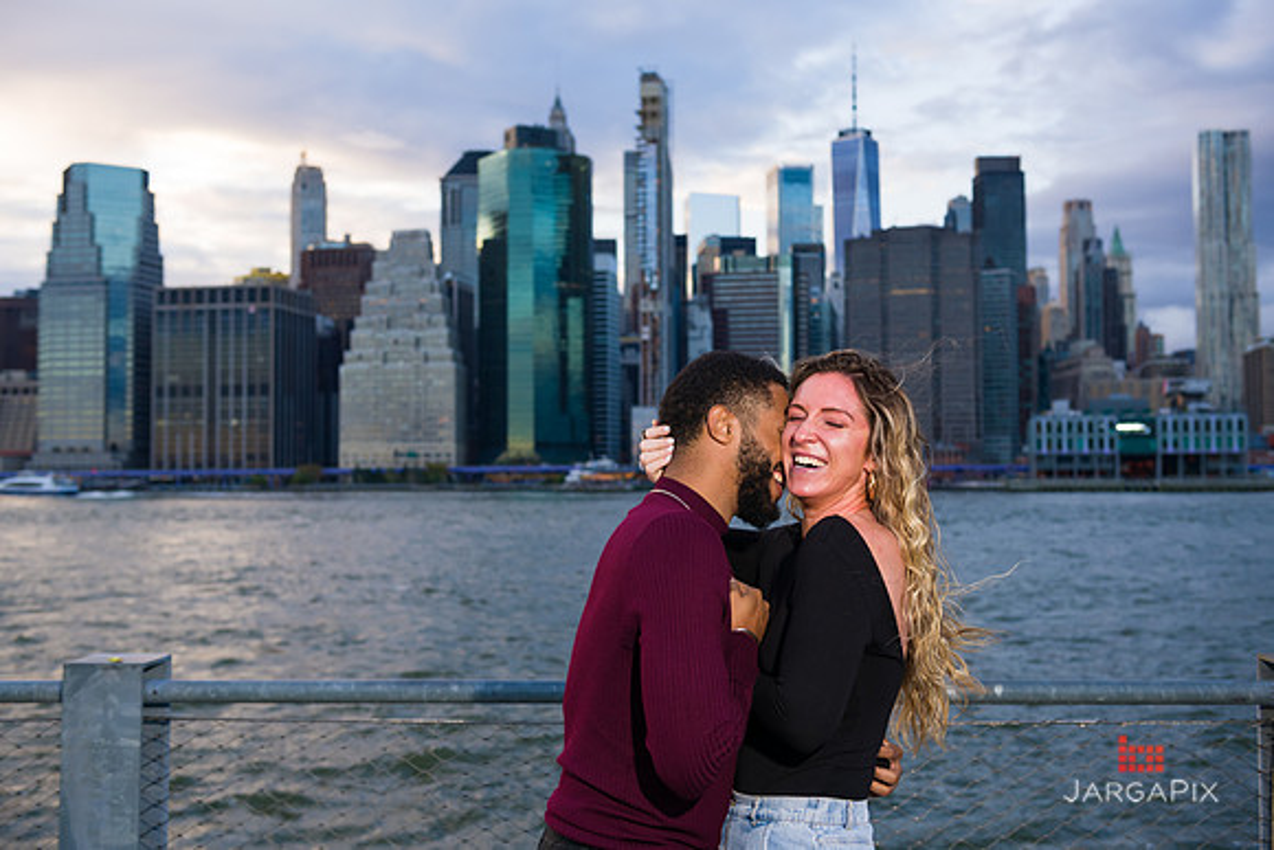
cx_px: 637
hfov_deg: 48.4
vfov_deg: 33.4
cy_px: 425
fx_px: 1416
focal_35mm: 40
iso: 250
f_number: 4
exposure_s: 1/200
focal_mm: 40
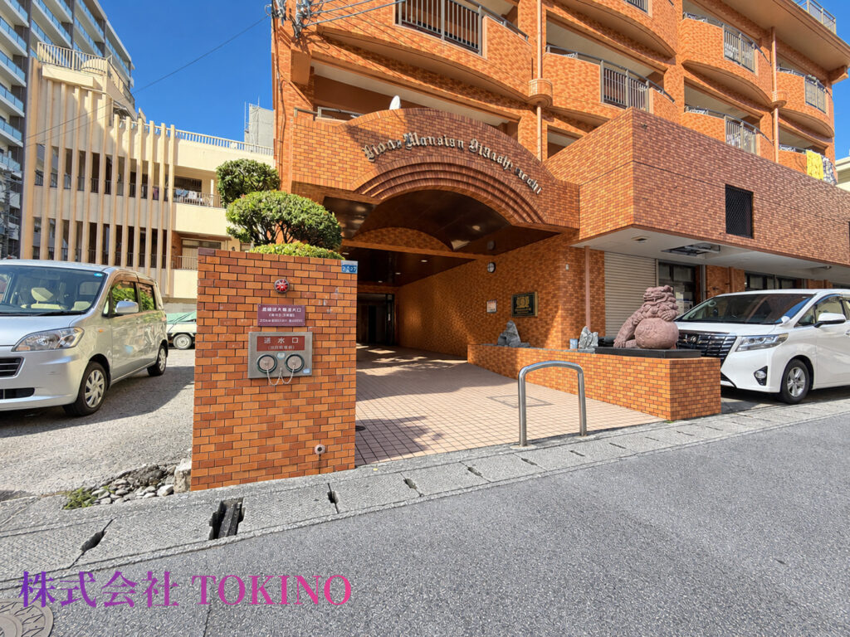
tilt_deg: +3.2
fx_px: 344
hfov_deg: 102.1
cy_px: 318
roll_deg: +0.8
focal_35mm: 14
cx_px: 425
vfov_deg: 85.7
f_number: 2.2
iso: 50
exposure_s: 1/226
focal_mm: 2.22
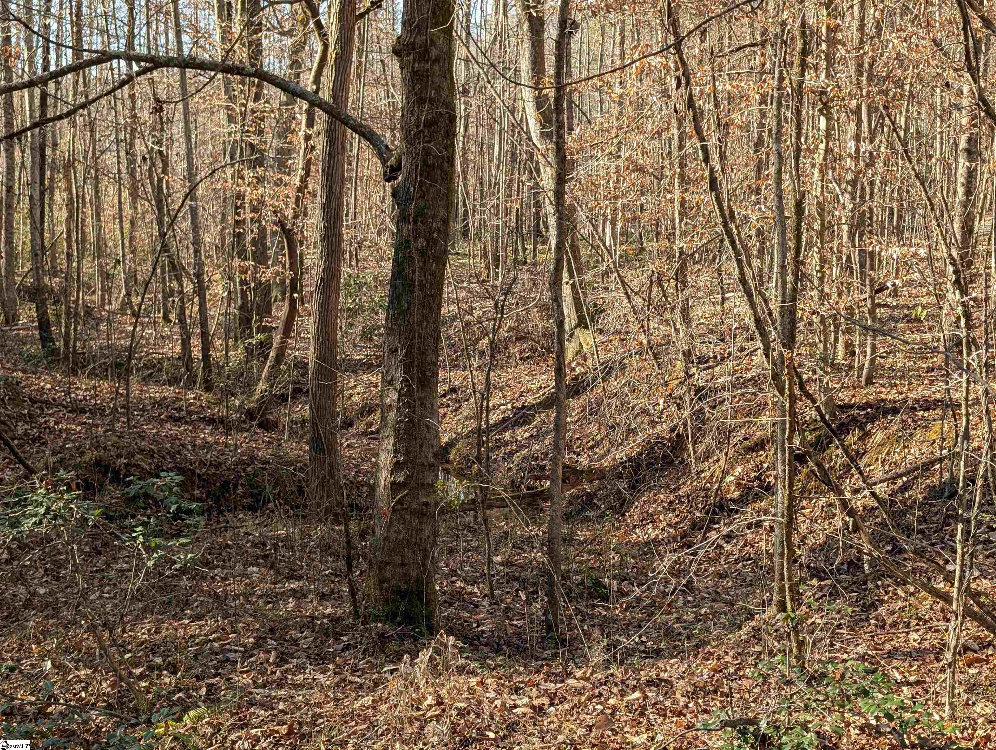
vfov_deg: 29.7
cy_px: 375
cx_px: 498
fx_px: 1412
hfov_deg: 38.9
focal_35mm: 49
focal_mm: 6.9
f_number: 1.68
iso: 20
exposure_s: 1/158
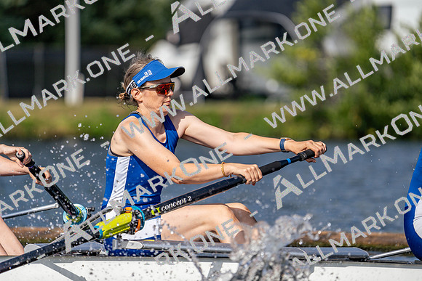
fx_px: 5299
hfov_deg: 4.6
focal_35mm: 452
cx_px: 211
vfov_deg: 3.0
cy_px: 140
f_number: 6.3
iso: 160
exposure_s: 1/1600
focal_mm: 452
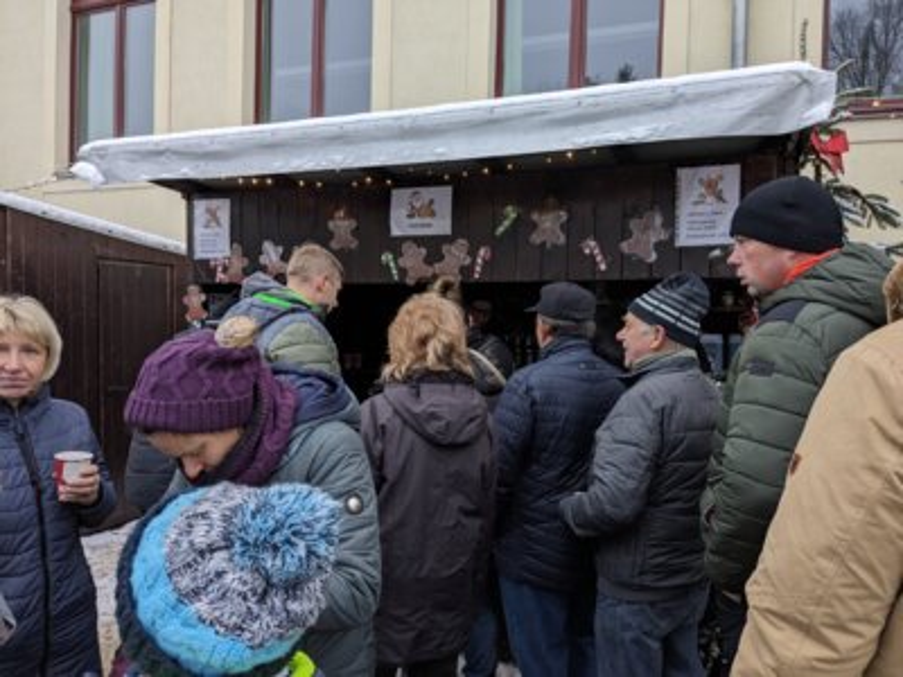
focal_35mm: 27
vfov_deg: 51.4
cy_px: 338
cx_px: 452
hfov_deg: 65.3
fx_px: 704
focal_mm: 4.38
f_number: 1.73
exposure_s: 1/99.9
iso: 123
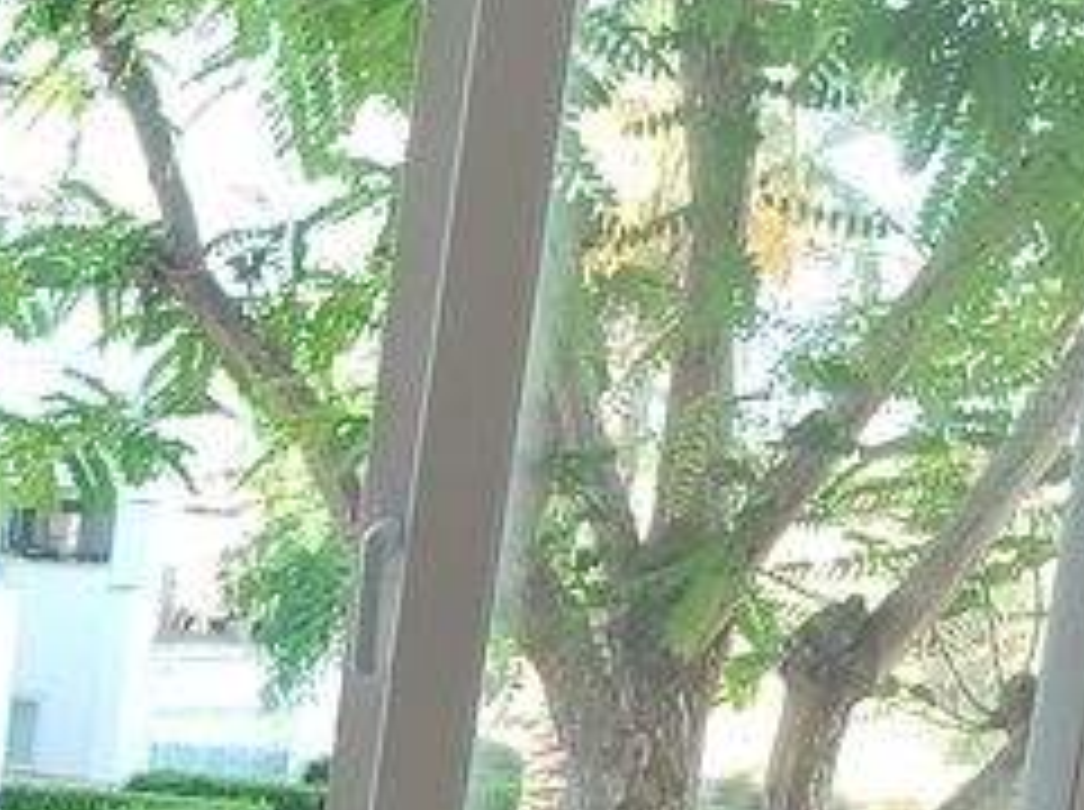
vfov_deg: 10.6
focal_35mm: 133
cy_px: 1354
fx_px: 4159
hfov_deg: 12.8
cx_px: -1147
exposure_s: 1/50
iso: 50
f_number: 1.9
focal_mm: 6.04
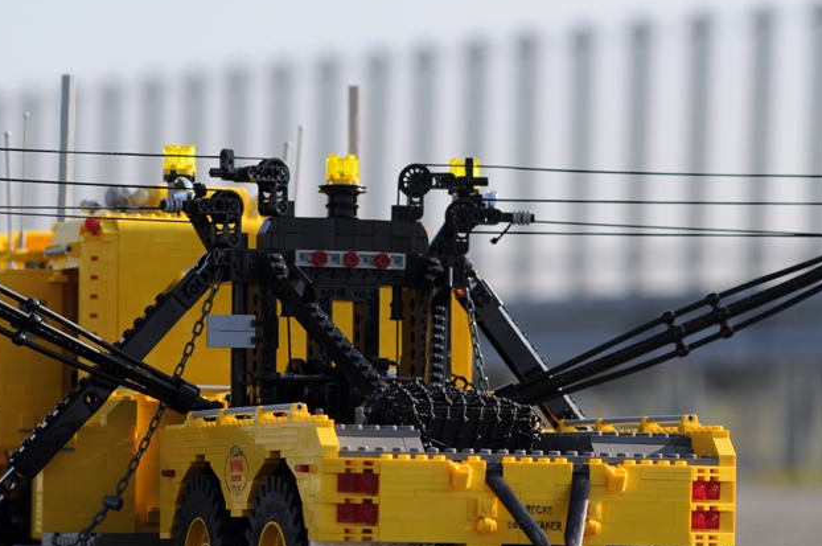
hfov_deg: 9.8
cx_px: 361
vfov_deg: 6.5
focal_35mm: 210
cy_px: 284
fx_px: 4785
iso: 200
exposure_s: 1/1000
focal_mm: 85
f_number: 5.6
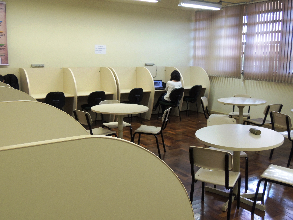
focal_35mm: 35
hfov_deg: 52.6
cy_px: 110
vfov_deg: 40.7
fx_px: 296
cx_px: 146
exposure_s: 1/40
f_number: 3.3
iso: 400
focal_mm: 6.2
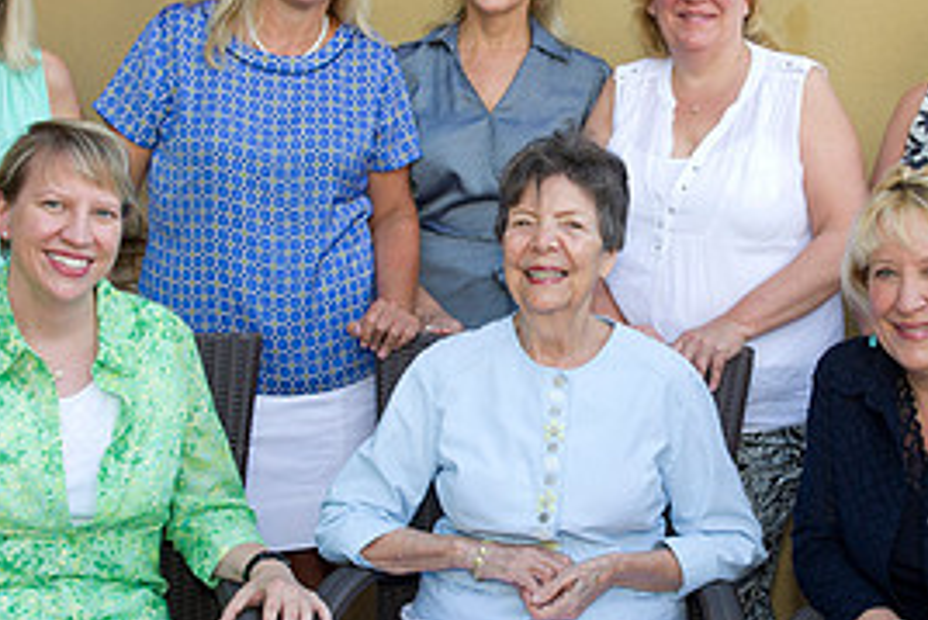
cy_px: 322
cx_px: 630
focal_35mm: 67
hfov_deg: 29.8
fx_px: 1728
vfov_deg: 20.3
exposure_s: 1/250
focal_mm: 31
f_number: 5.6
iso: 640
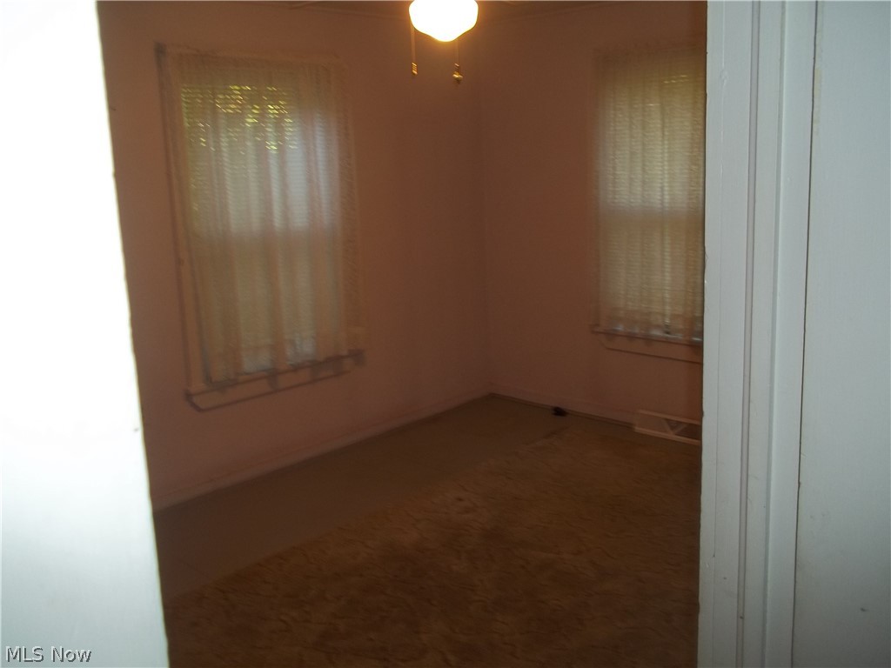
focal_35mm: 32
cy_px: 334
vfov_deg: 44.2
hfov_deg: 56.8
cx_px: 446
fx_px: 824
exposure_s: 1/30
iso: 64
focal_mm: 5.7
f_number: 2.9
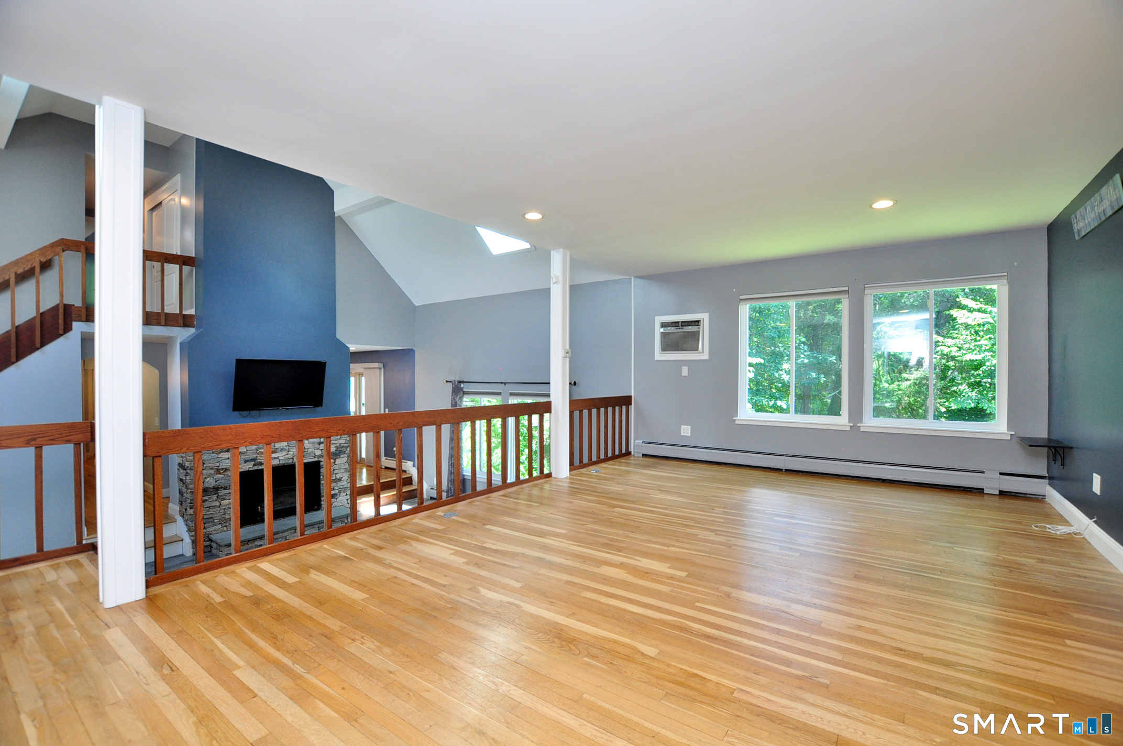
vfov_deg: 77.2
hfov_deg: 100.5
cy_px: 373
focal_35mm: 15
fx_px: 467
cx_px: 562
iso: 500
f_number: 4.5
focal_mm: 10
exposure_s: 1/80
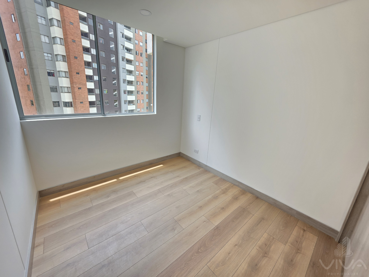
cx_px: 184
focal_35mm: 13
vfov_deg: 89.9
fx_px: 139
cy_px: 138
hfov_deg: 106.2
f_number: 1.9
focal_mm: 2.2
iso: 50
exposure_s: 1/120
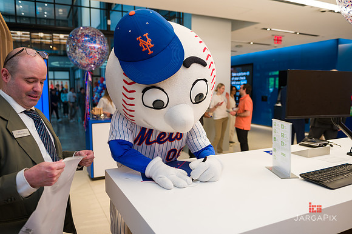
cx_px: 176
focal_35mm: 28
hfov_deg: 65.5
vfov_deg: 46.4
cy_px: 117
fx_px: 274
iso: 500
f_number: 4
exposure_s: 1/200
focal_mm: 28
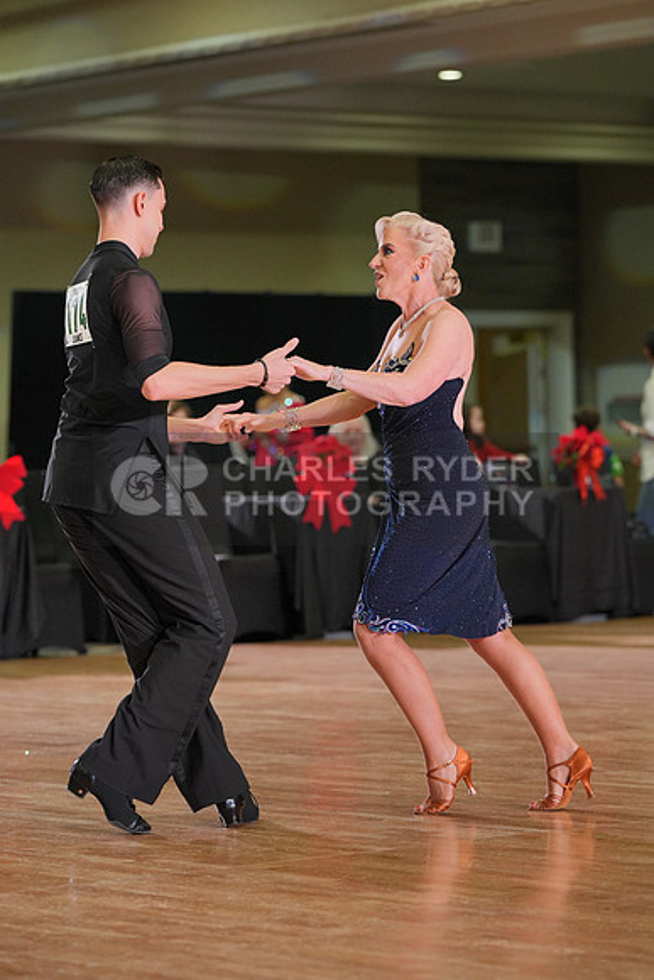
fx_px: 3567
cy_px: 490
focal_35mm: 131
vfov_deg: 15.6
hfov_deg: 10.5
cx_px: 327
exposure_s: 1/400
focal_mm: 131
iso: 2000
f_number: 4
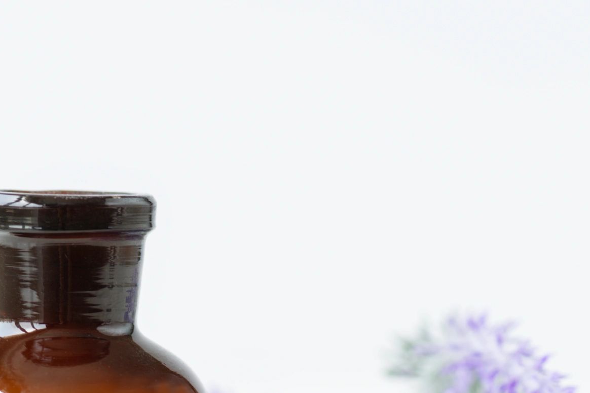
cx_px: 272
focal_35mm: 231
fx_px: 3786
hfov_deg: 8.9
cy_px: 416
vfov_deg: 5.9
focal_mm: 105
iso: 100
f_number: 6.3
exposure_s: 1/80
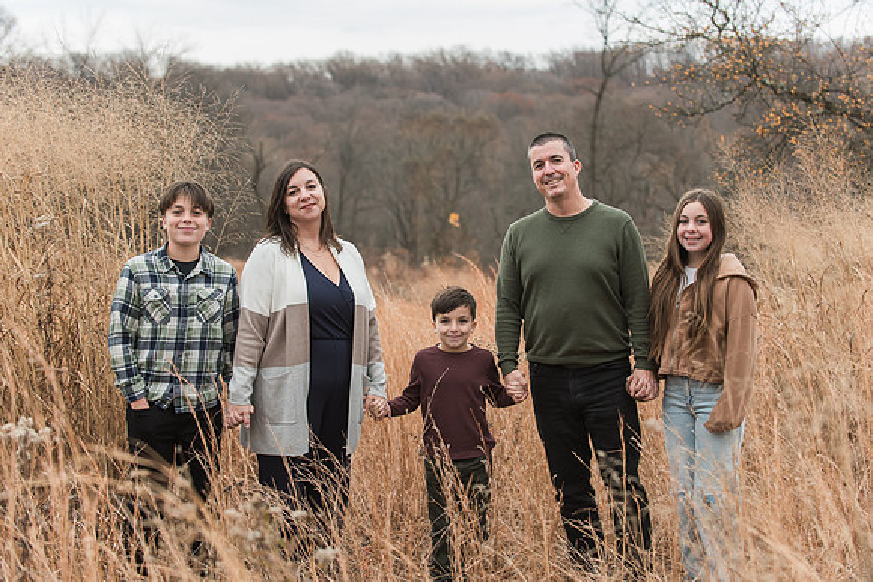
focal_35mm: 72
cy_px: 285
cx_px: 438
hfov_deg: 27.9
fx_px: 1756
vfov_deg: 18.8
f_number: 4
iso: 800
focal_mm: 70
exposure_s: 1/320
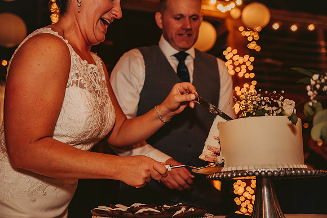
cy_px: 109
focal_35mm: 46
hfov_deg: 42.7
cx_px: 164
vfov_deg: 29.3
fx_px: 418
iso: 1600
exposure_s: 1/125
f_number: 2.8
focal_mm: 46
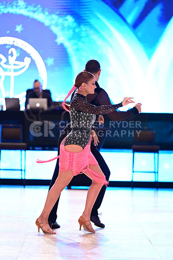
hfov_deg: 9.1
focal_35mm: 150
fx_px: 1082
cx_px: 86
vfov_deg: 13.7
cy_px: 130
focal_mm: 150
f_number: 2.8
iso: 2000
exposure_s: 1/250
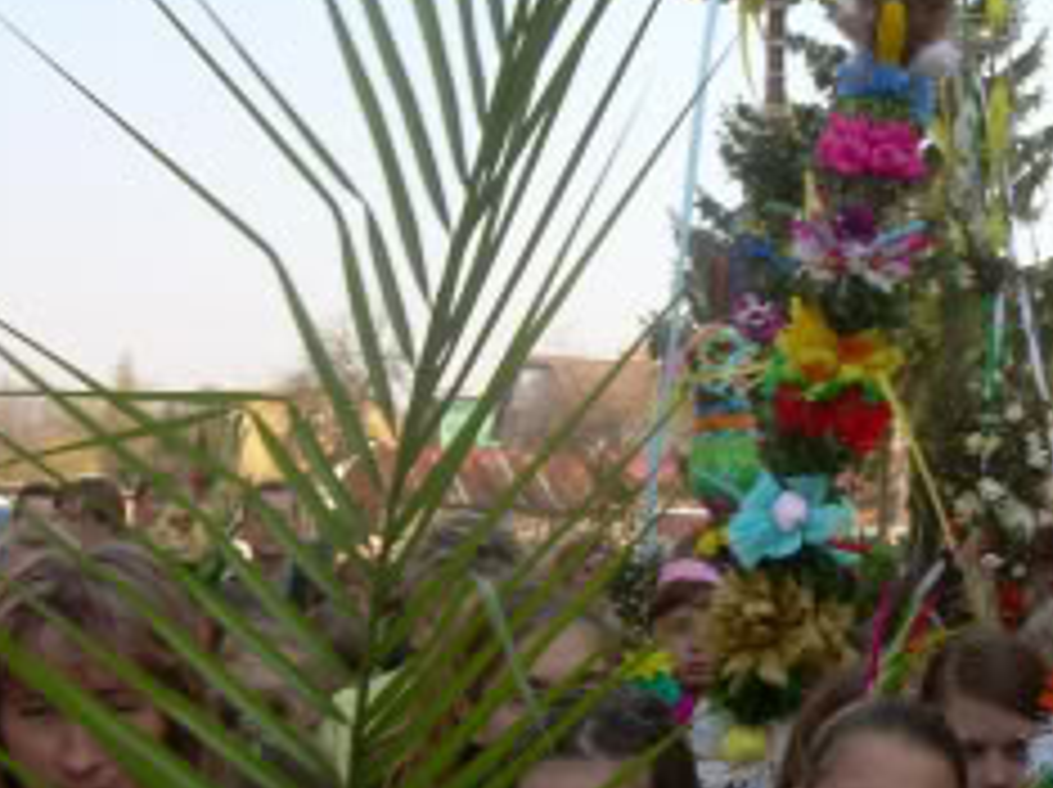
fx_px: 1975
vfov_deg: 22.5
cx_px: 801
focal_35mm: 65
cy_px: 464
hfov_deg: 29.3
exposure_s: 1/162
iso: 50
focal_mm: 6.3
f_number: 4.6
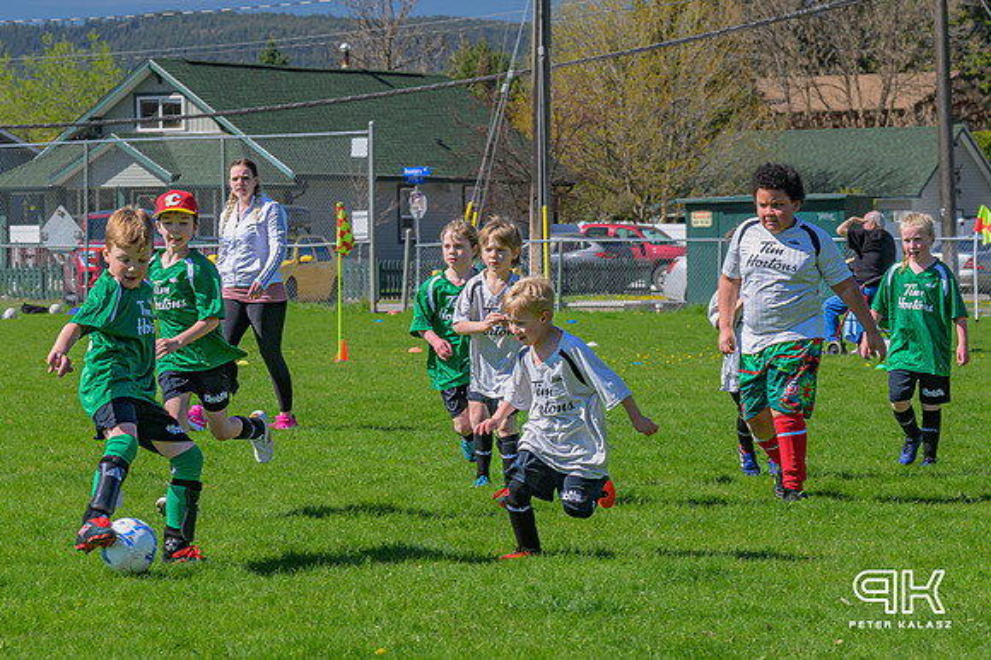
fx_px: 3815
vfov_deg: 9.9
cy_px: 362
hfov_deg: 14.8
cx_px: 354
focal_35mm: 139
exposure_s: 1/500
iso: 220
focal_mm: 69
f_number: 6.3
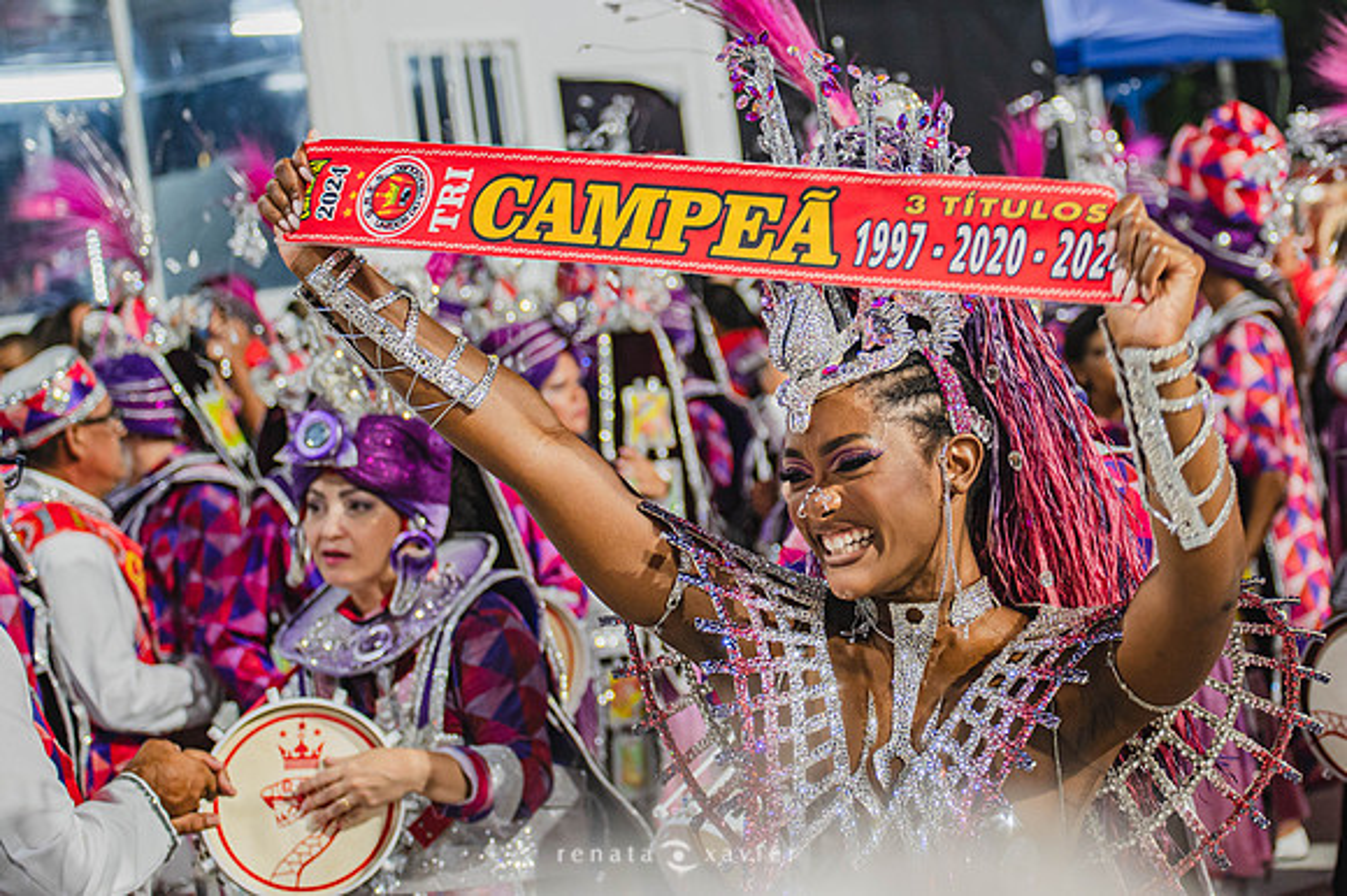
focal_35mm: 83
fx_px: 3115
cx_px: 802
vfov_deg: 16.4
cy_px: 363
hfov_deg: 24.4
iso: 2500
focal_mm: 70
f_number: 4.5
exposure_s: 1/160
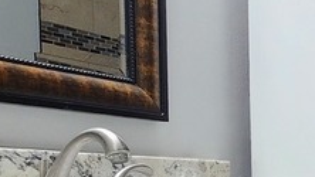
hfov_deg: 21.4
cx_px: 552
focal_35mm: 69
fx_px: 576
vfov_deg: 16.3
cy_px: 249
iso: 160
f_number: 2.2
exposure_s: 1/60
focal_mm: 2.2
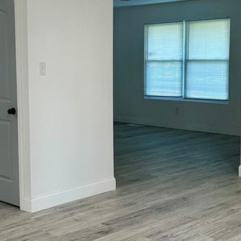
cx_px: 25
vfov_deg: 26.5
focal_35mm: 65
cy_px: 100
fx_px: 512
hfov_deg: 25.7
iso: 160
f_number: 1.78
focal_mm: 6.86
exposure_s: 1/120
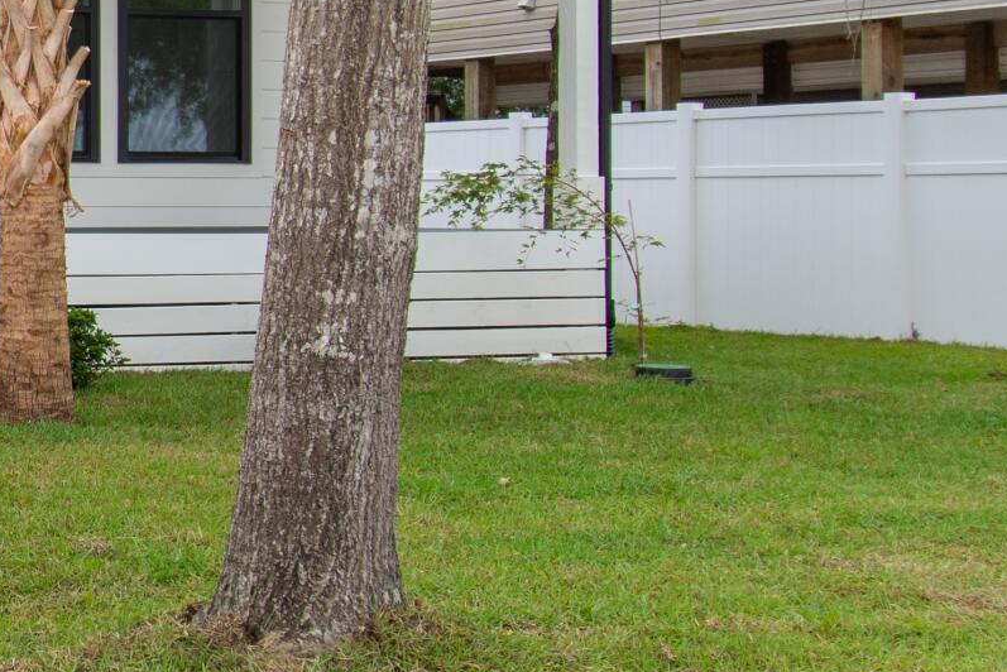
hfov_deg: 22.1
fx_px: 2210
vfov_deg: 17.2
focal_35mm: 79
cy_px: 159
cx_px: -418
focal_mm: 14
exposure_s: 1/200
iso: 100
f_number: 7.1
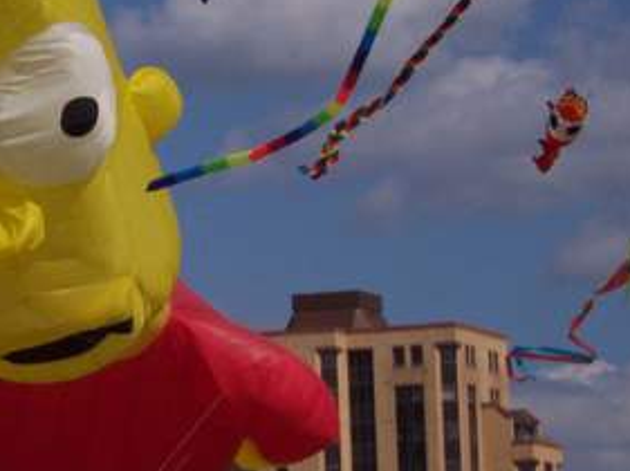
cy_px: 130
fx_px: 4726
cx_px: -74
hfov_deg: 7.6
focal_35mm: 260
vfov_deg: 5.7
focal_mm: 24
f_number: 8
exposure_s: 1/1000
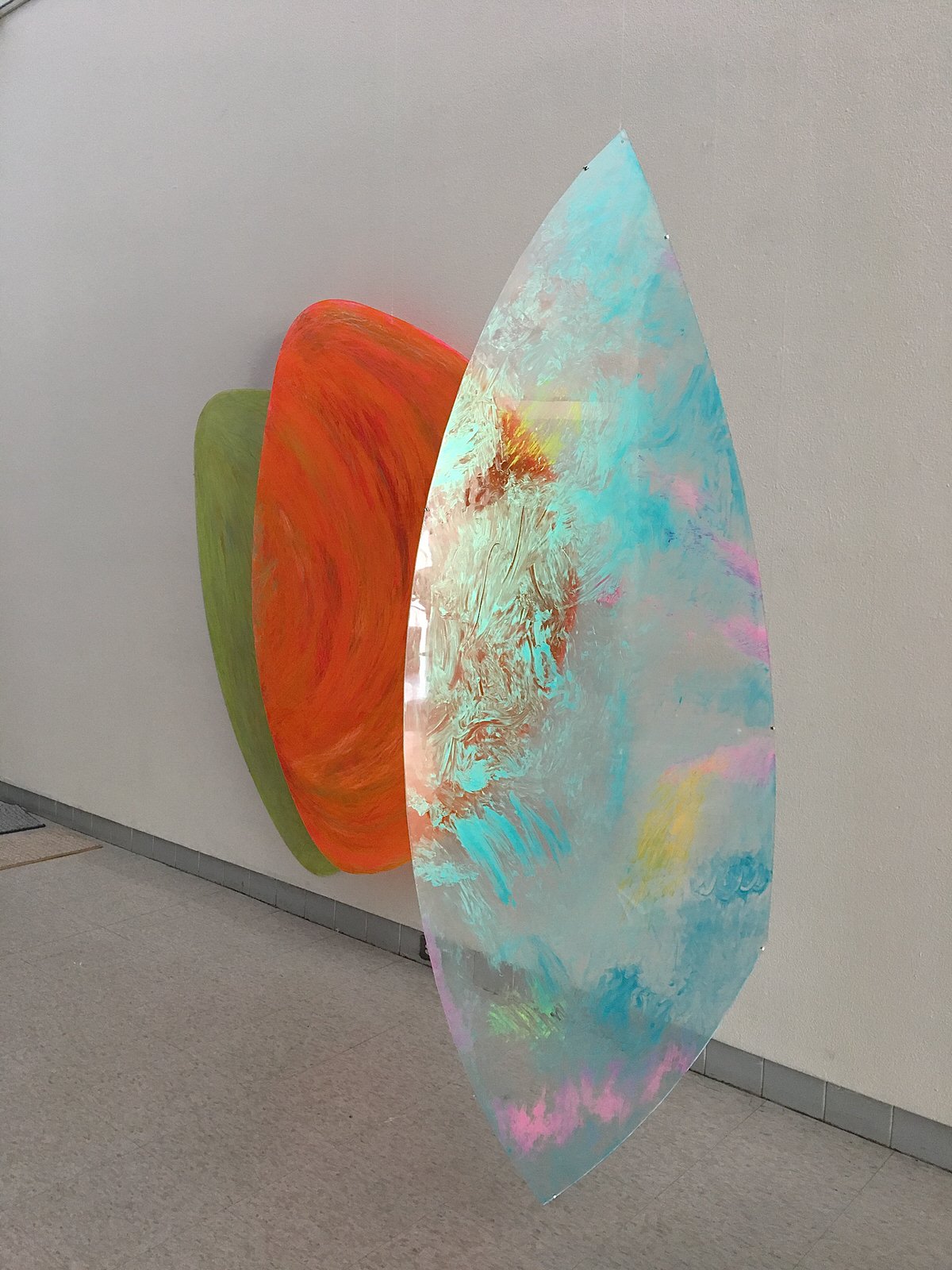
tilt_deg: -4.2
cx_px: 476
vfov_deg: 61.7
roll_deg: -0.9
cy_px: 635
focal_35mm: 29
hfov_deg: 48.2
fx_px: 1063
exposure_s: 1/15
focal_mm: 4.15
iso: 64
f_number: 2.2
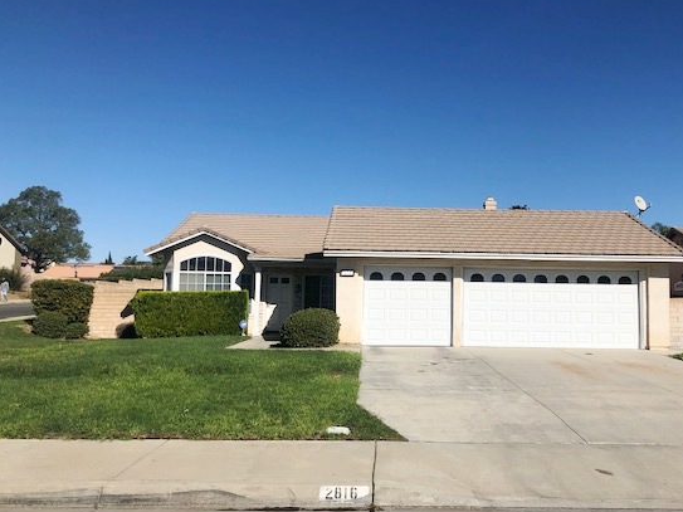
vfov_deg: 42.9
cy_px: 268
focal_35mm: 33
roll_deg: -1.1
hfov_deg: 55.1
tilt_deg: +3.7
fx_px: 651
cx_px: 400
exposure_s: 1/3472
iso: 20
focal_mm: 4
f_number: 1.8
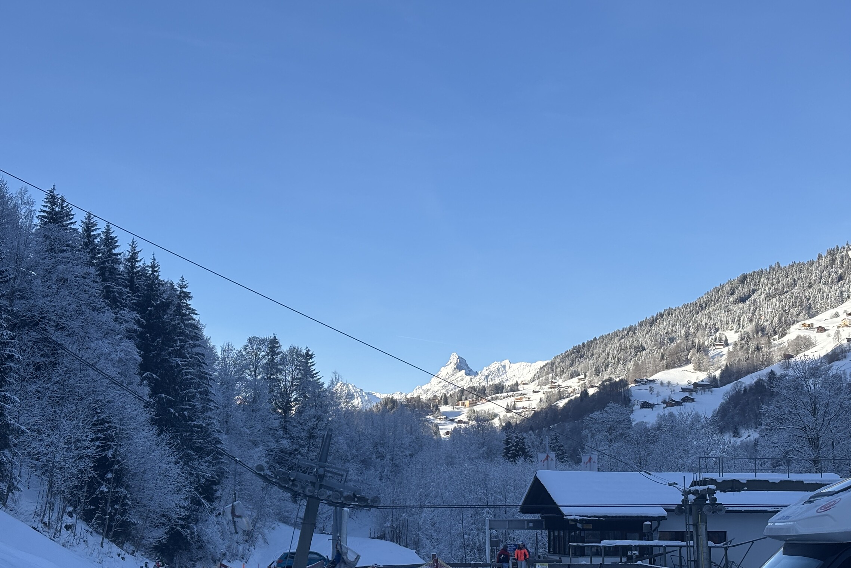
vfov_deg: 23.8
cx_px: 437
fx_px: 1347
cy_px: 307
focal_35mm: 57
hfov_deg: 35.1
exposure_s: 1/2151
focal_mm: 5.96
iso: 32
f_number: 1.6
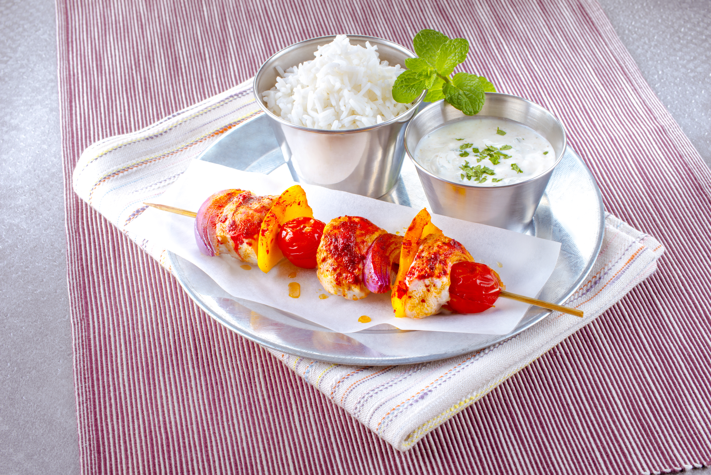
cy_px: 238
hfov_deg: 28.8
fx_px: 1383
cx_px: 356
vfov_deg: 19.5
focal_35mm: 70
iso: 100
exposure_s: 1/100
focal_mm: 70
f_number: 16
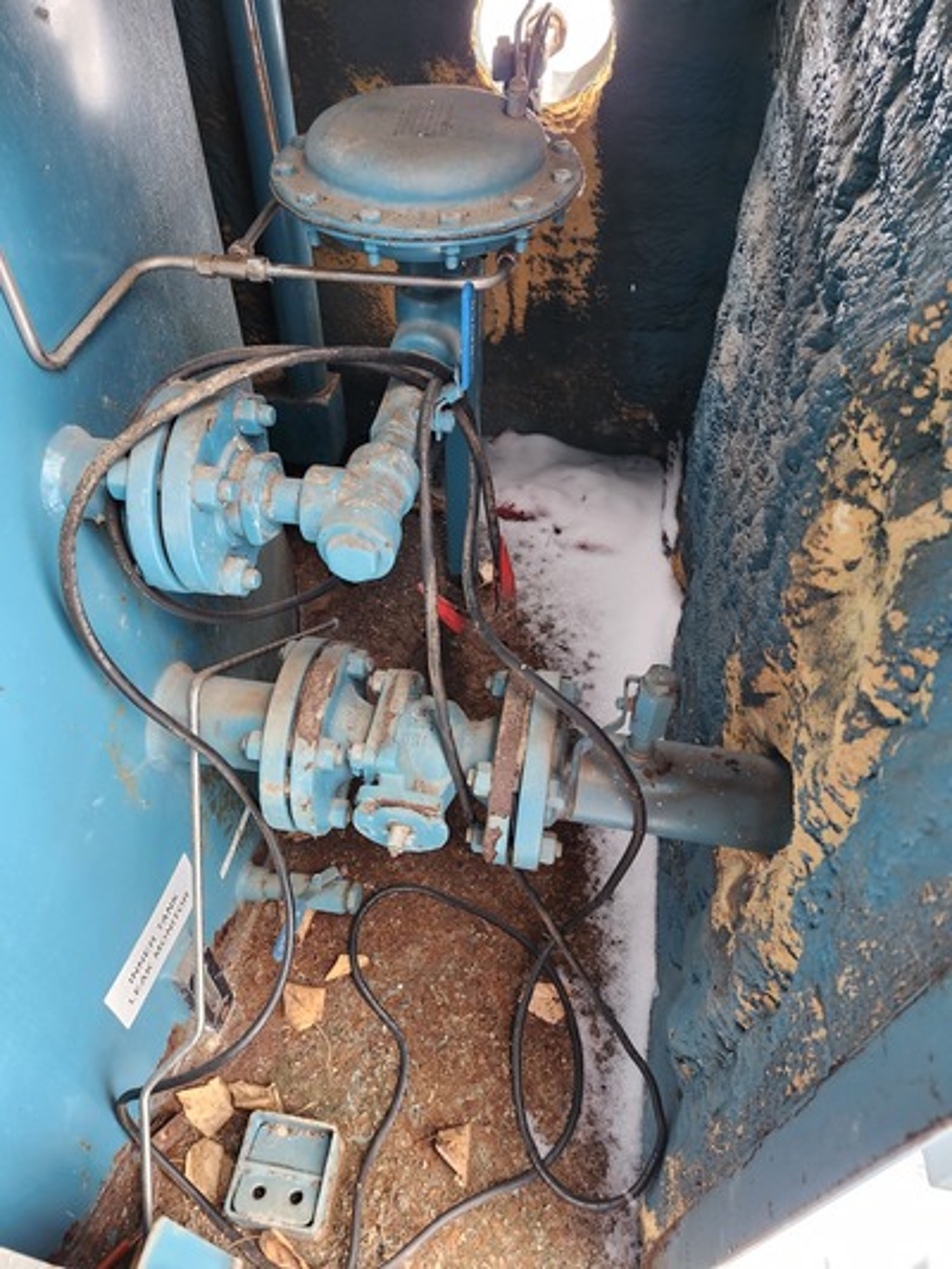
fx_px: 843
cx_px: 476
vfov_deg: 73.9
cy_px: 634
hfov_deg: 58.9
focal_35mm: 23
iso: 320
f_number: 1.8
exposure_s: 1/120
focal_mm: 5.54
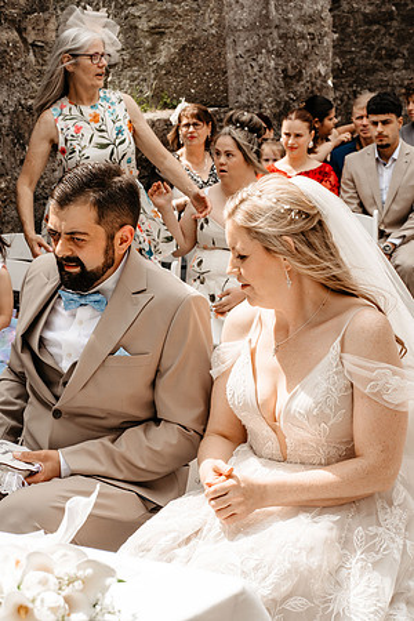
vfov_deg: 23.9
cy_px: 310
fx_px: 1466
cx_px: 207
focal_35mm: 85
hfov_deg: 16.1
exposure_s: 1/320
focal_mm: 85
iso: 500
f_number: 13
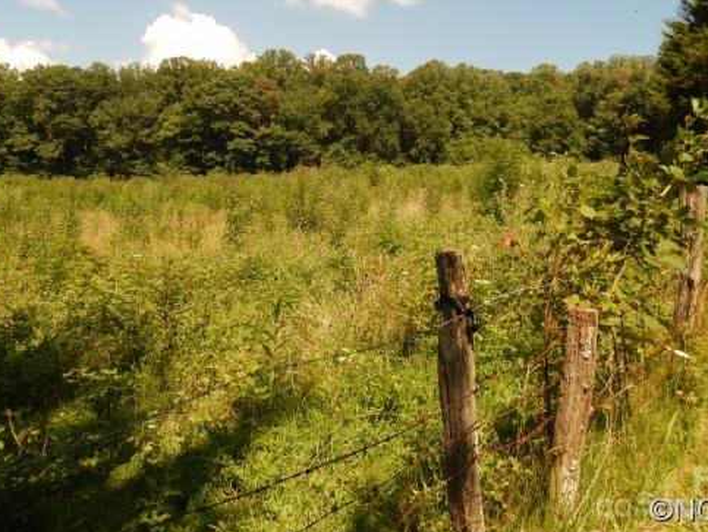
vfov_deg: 46.7
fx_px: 614
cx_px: 406
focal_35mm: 30
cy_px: 224
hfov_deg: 59.7
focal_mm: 4.5
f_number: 6.1
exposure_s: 1/1000
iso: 400
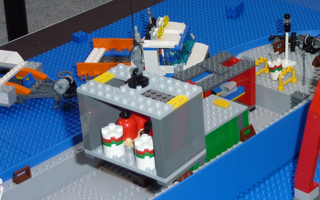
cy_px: -12
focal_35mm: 93
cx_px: 255
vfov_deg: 13.8
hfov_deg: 22.0
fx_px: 811
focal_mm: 7.9
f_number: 3.8
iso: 100
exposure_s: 1/30
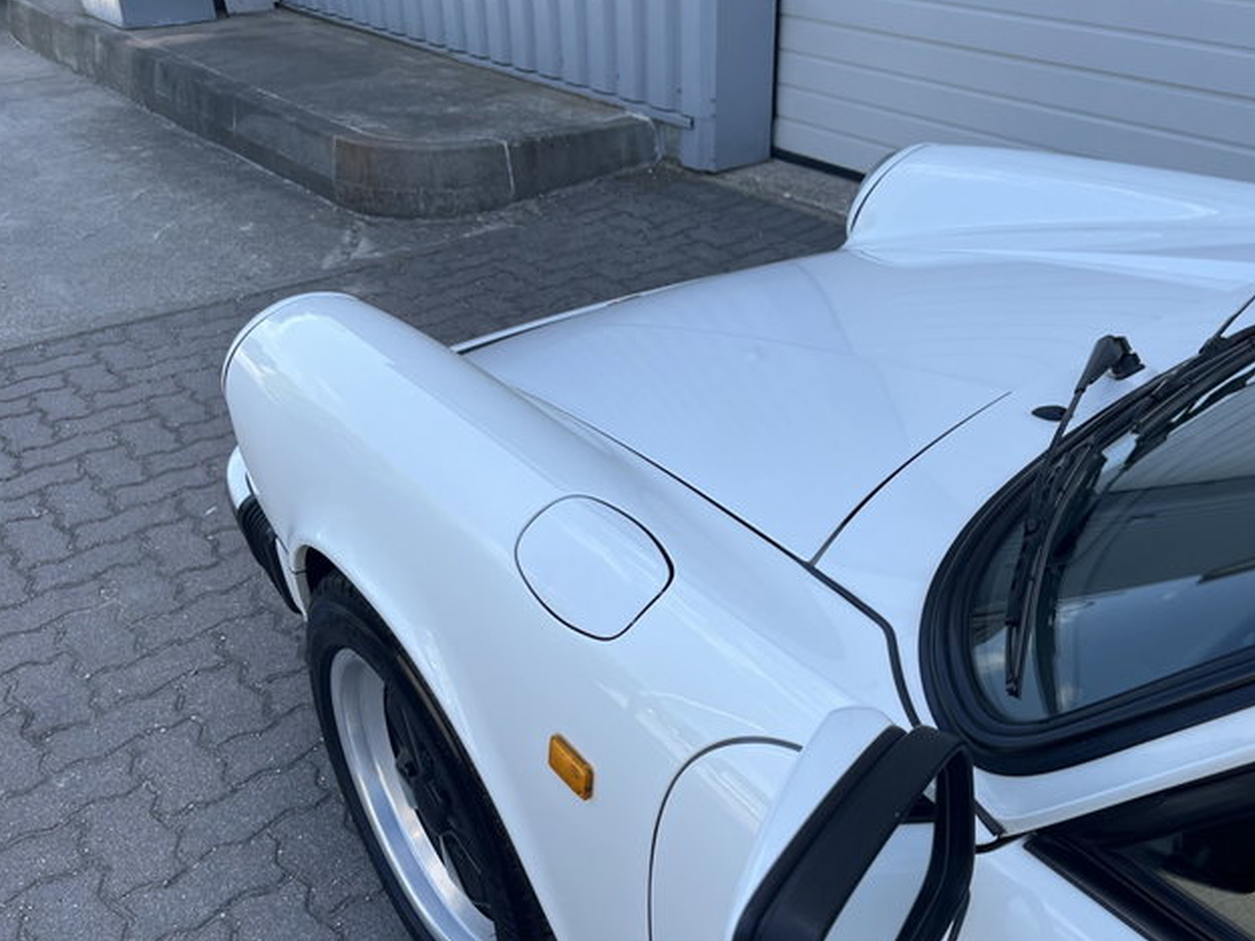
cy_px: 549
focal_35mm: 32
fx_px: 1160
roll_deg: +0.2
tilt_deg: -32.4
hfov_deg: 56.6
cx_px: 716
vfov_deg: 44.0
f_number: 1.6
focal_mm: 5.1
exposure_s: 1/1339
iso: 50
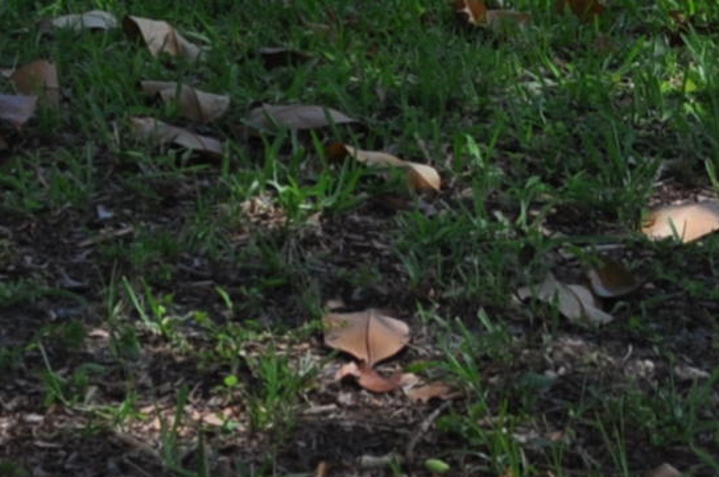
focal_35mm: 231
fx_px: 4608
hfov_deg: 8.9
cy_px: -648
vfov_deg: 5.7
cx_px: 636
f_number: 7.1
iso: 200
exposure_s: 1/200
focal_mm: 28
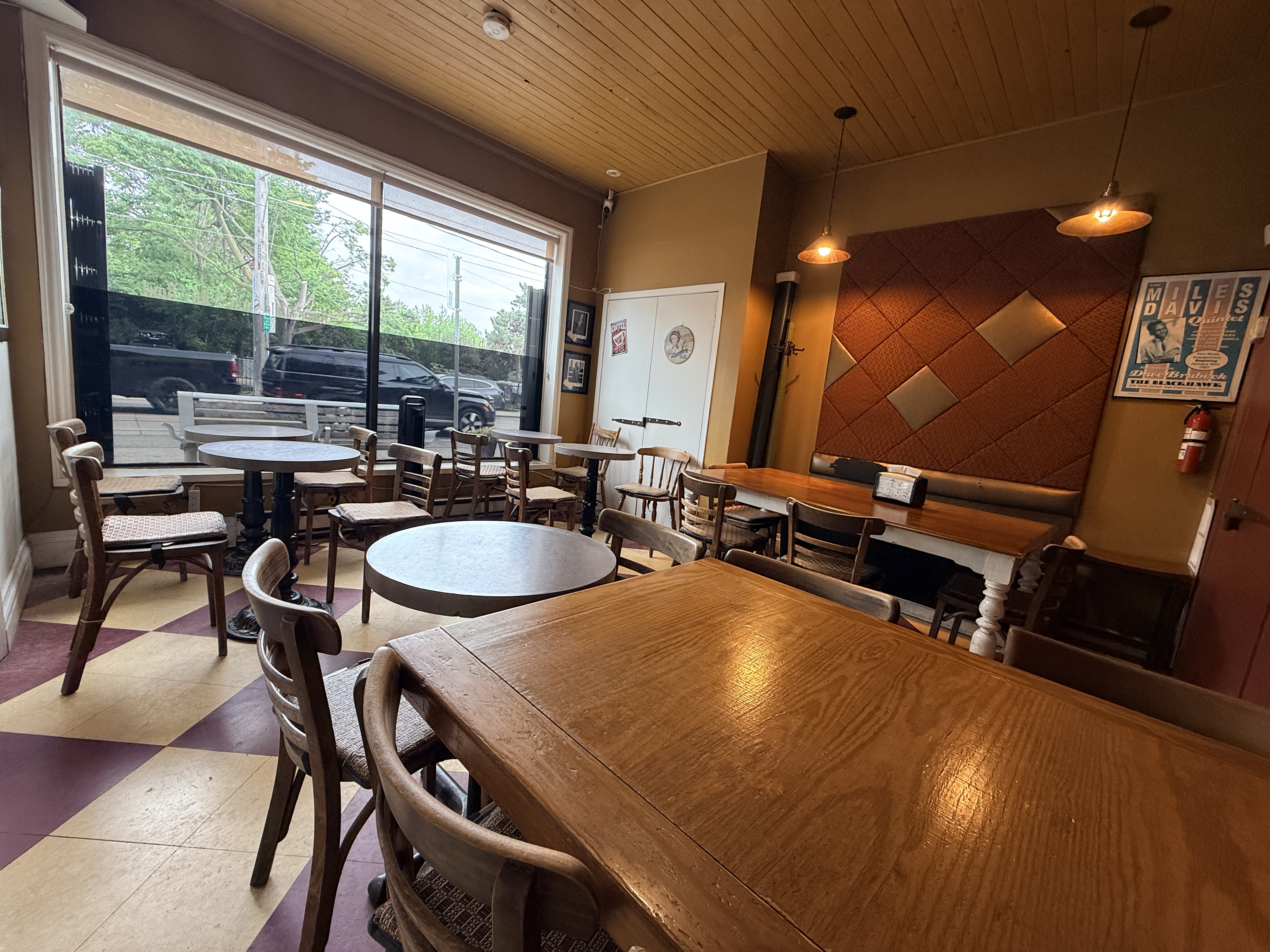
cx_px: 635
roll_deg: -5.9
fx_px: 514
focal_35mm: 14
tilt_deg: -8.8
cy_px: 476
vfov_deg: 85.7
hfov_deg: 102.1
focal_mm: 2.22
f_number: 2.2
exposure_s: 1/120
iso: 160
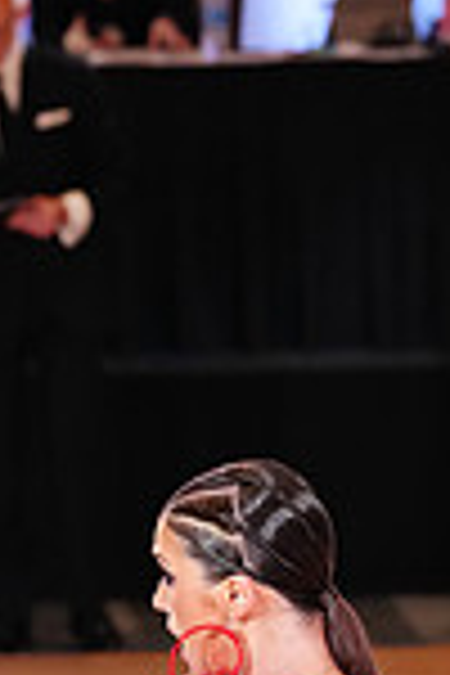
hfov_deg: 3.3
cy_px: 927
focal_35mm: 413
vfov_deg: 5.0
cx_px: -214
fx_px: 7743
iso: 4000
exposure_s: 1/640
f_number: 3.5
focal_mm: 107
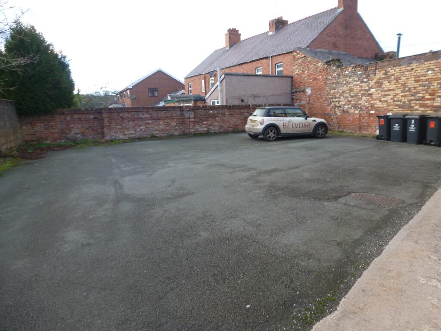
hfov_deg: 71.6
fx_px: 306
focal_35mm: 24
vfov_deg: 56.8
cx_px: 220
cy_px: 166
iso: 100
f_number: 3.3
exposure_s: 1/100
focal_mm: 4.3
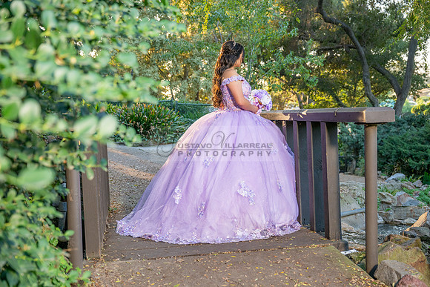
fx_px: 550
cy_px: 144
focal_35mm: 46
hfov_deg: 42.7
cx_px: 215
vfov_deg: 29.3
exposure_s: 1/200
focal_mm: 46
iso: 400
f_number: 4
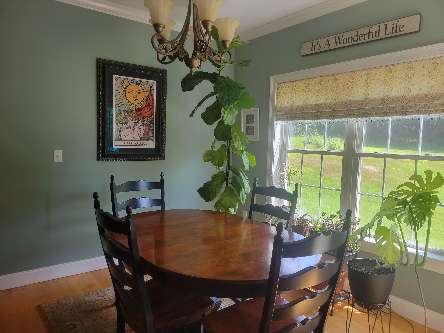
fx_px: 333
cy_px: 166
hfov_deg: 67.3
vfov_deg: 53.1
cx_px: 222
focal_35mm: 26
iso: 64
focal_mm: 5.4
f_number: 1.8
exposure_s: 1/120
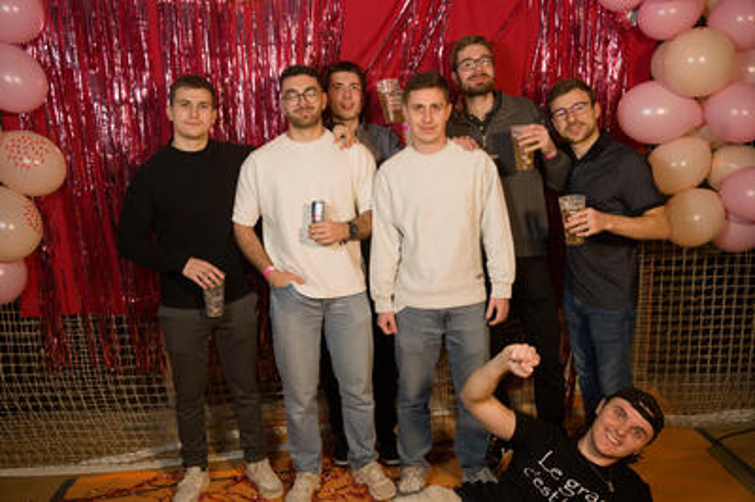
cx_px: 378
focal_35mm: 32
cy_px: 251
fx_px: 668
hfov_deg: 58.9
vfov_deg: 41.2
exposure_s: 1/160
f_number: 4.5
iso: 4000
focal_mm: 31.9
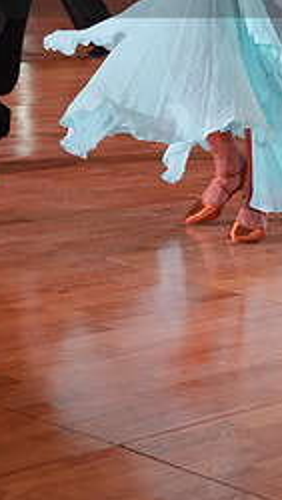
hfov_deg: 8.9
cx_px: 141
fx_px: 1804
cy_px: -48
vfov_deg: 15.4
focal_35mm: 136
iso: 2000
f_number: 5
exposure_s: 1/200
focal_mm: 56
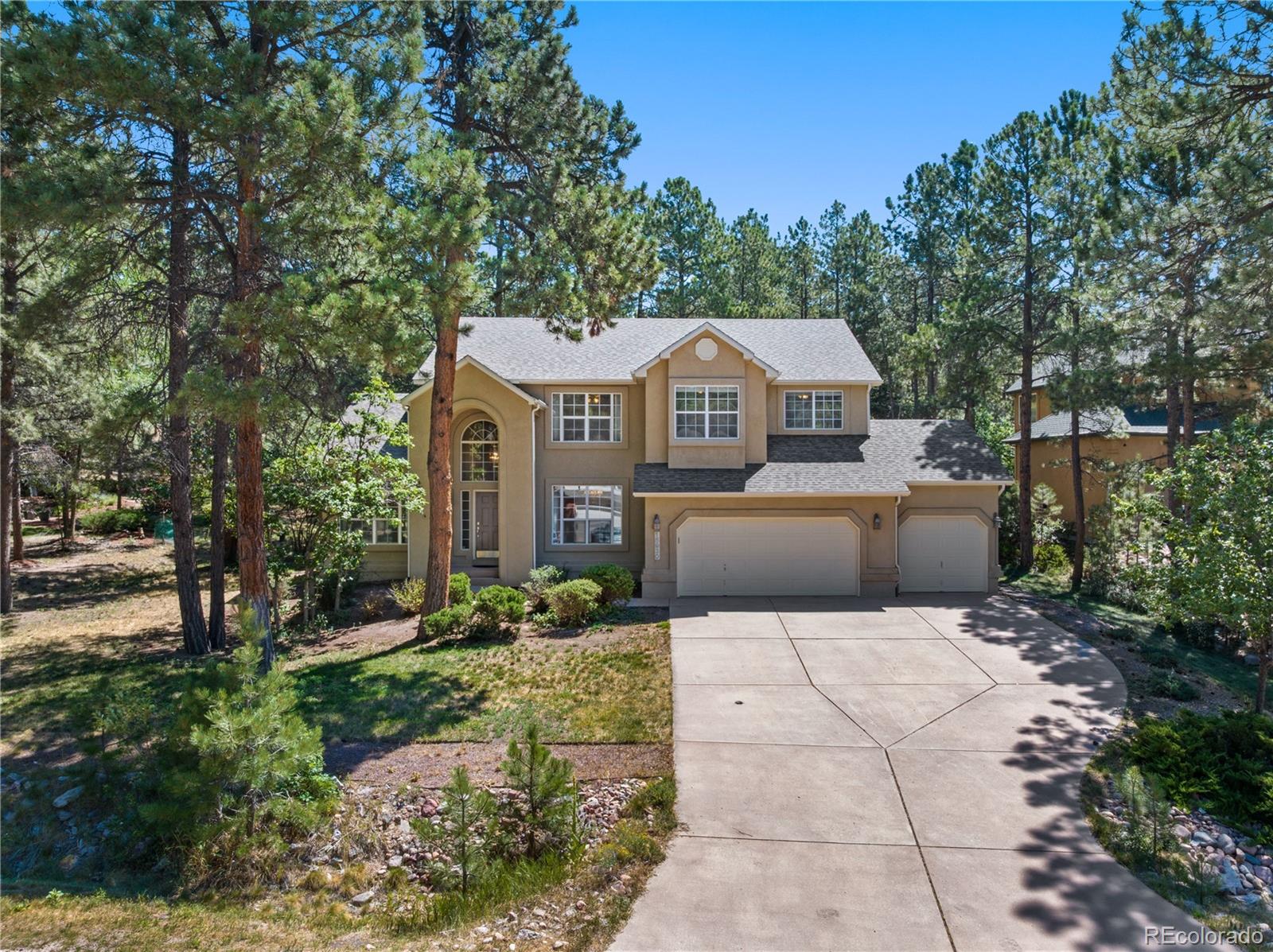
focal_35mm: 24
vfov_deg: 56.7
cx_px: 636
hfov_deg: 71.6
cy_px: 476
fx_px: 882
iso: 100
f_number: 10
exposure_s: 1/40
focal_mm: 12.29
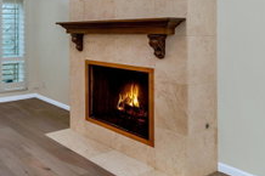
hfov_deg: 44.9
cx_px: -19
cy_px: 32
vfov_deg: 38.2
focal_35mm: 33
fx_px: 243
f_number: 4.5
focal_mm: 15
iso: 320
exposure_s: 1/60
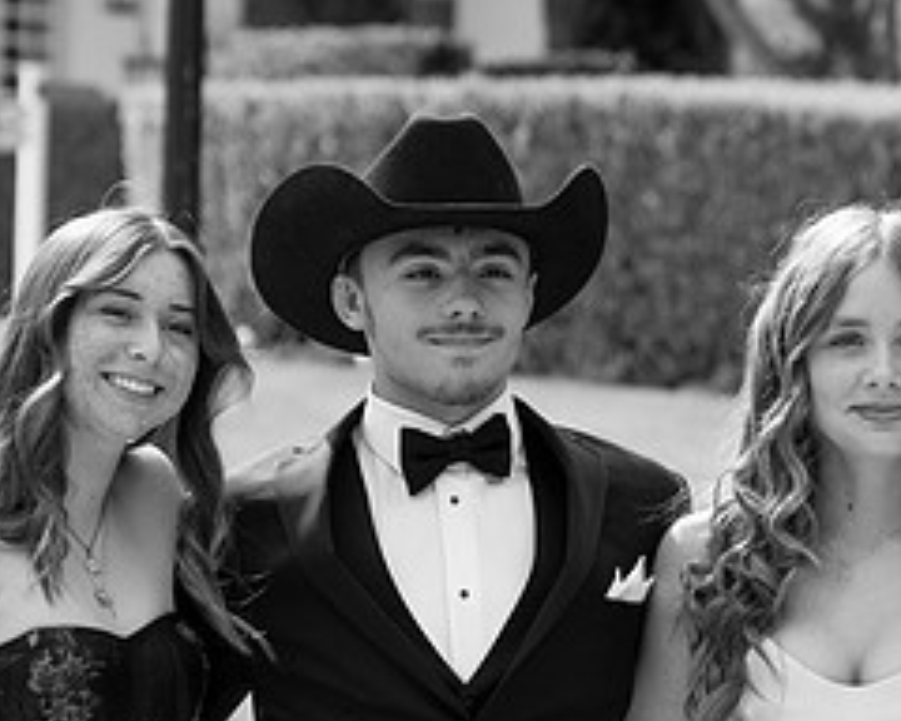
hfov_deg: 7.1
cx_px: 702
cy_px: 591
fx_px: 7253
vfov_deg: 5.7
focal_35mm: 272
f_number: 6.3
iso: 1250
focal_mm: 120
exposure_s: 1/2000
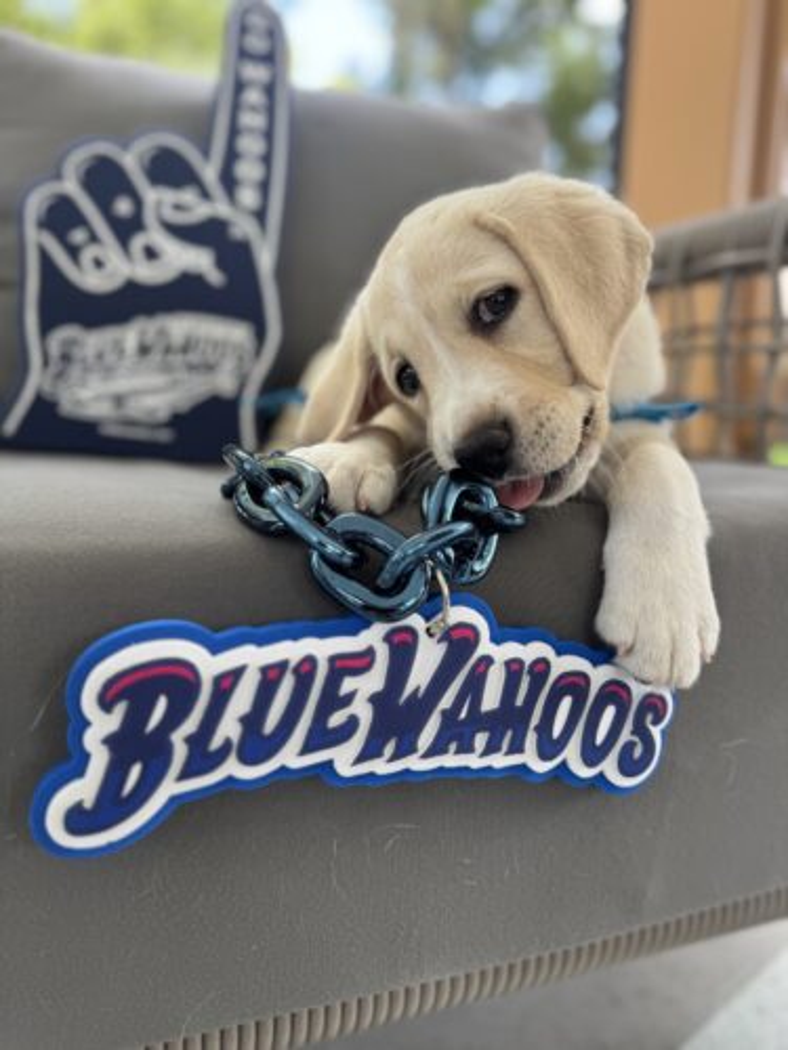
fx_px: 728
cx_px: 394
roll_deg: -2.0
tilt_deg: -9.5
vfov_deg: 71.6
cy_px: 525
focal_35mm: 24
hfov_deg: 56.8
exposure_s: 1/121
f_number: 1.78
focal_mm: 6.76
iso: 64
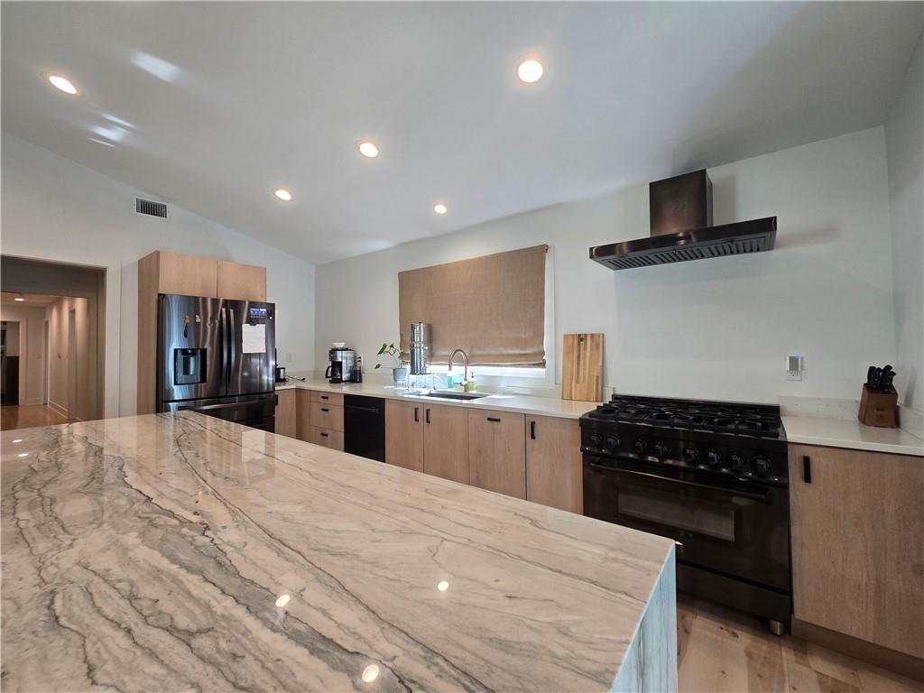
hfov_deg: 106.2
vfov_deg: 89.9
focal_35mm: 13
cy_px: 346
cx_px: 462
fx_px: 347
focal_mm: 2.2
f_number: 2.2
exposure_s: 1/55
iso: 80
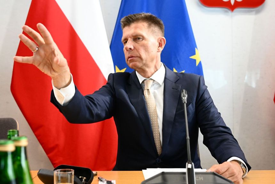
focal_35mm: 40
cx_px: 138
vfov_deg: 33.4
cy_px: 92
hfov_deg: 48.5
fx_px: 305
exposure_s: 1/250
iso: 3200
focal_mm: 40
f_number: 4
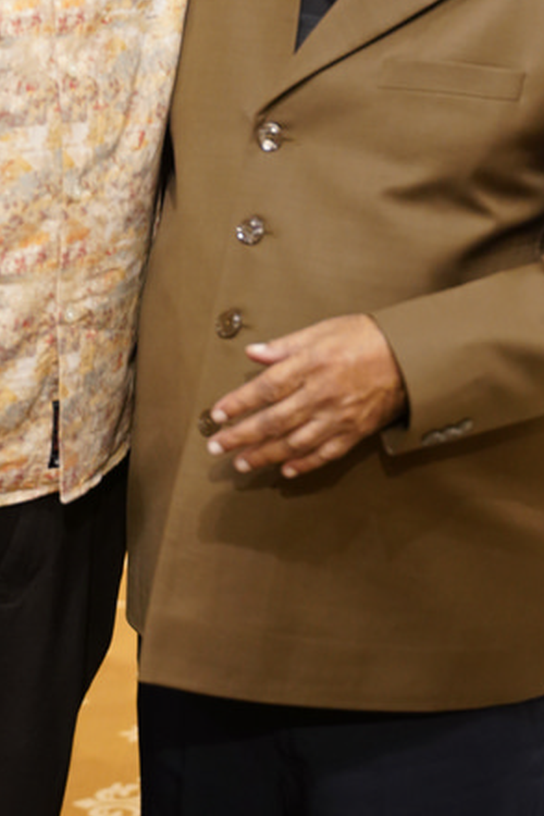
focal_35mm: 120
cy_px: 97
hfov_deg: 11.4
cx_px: 244
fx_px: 2720
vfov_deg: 16.9
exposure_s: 1/100
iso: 1600
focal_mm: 49
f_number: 2.8
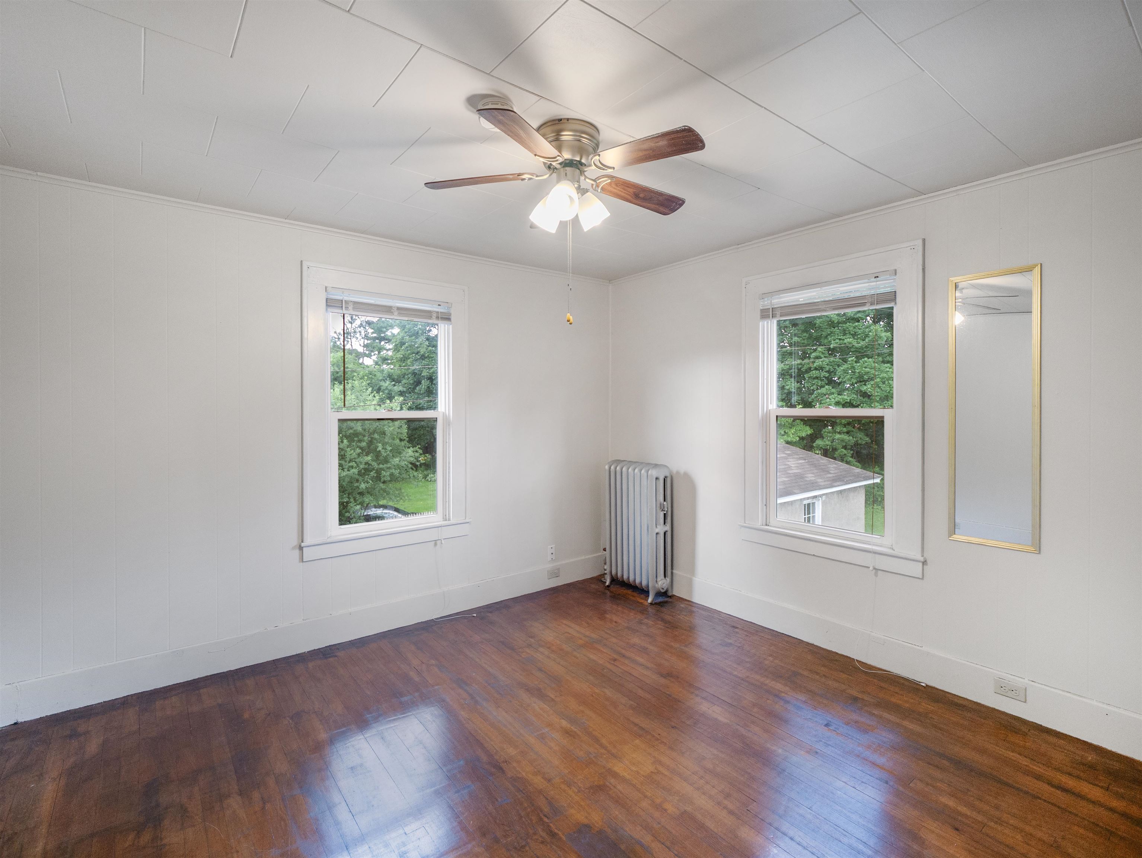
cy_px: 429
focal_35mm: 16
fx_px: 528
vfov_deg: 78.2
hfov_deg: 94.5
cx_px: 571
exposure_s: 1/60
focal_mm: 8
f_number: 2.8
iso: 500
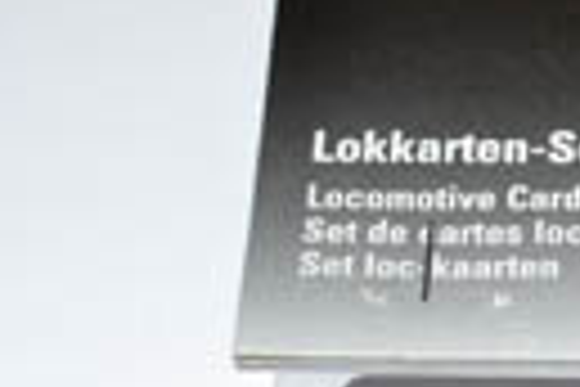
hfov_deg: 10.9
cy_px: 508
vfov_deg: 7.4
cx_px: 751
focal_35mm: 184
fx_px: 2960
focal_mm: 35
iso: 200
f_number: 10
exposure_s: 1/60
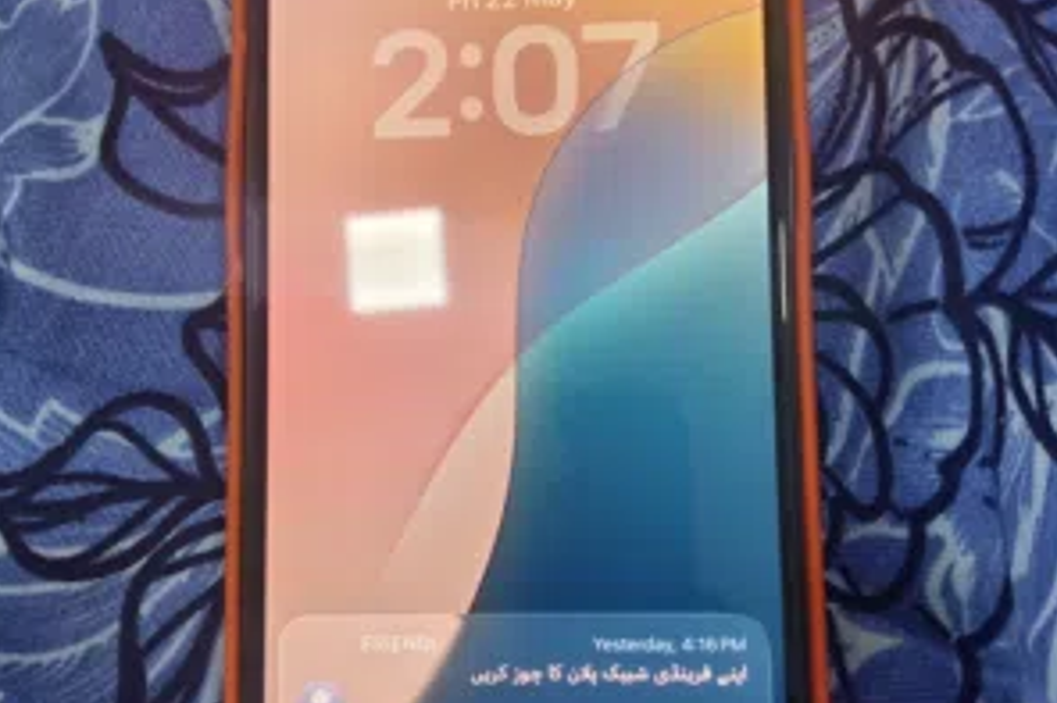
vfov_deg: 35.0
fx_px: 1115
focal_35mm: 38
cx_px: 525
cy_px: 355
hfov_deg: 50.7
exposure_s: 1/25
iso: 596
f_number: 1.8
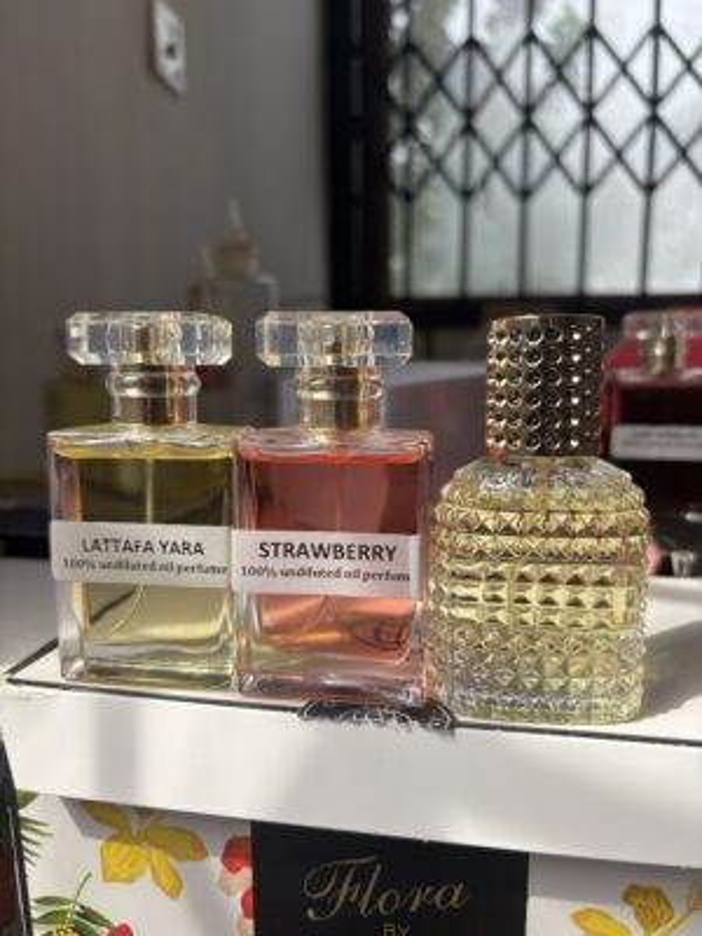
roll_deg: -0.5
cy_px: 468
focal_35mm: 26
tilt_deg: -9.7
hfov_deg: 53.1
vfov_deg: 67.3
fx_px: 703
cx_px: 351
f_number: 1.6
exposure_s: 1/331
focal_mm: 5.96
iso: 50
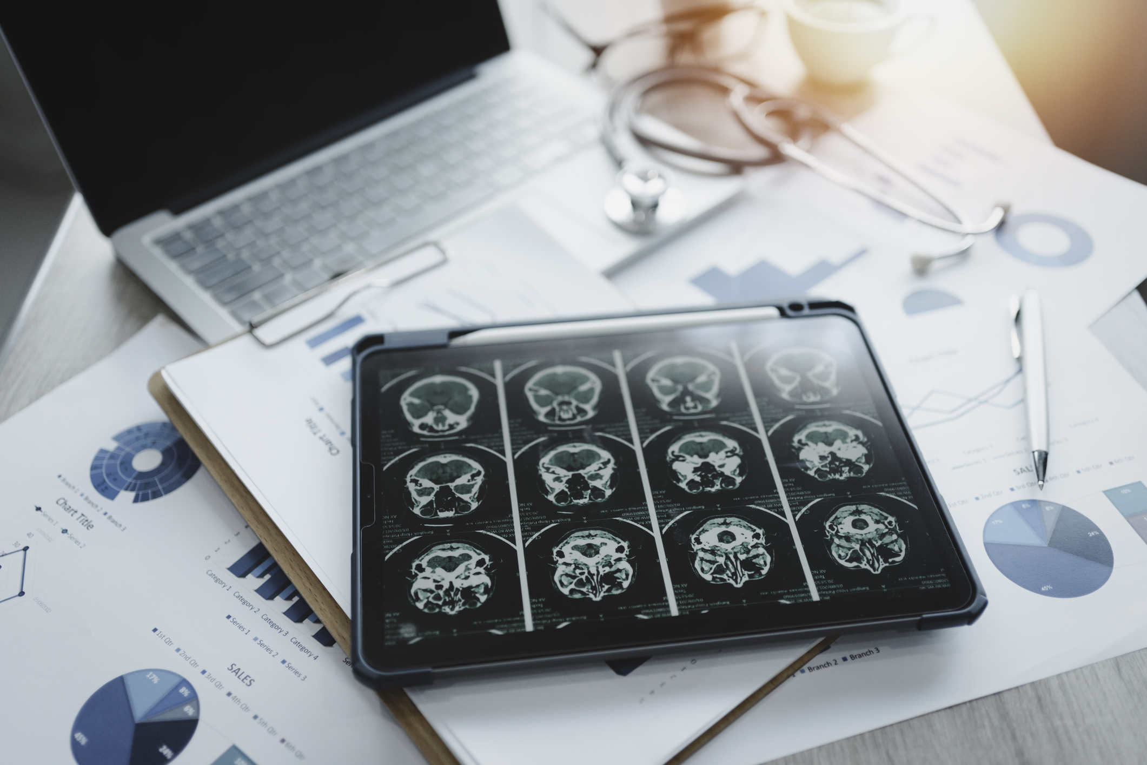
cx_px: 574
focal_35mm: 35
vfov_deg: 37.9
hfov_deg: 54.4
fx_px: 1115
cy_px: 382
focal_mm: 35
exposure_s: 1/125
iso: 200
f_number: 1.8
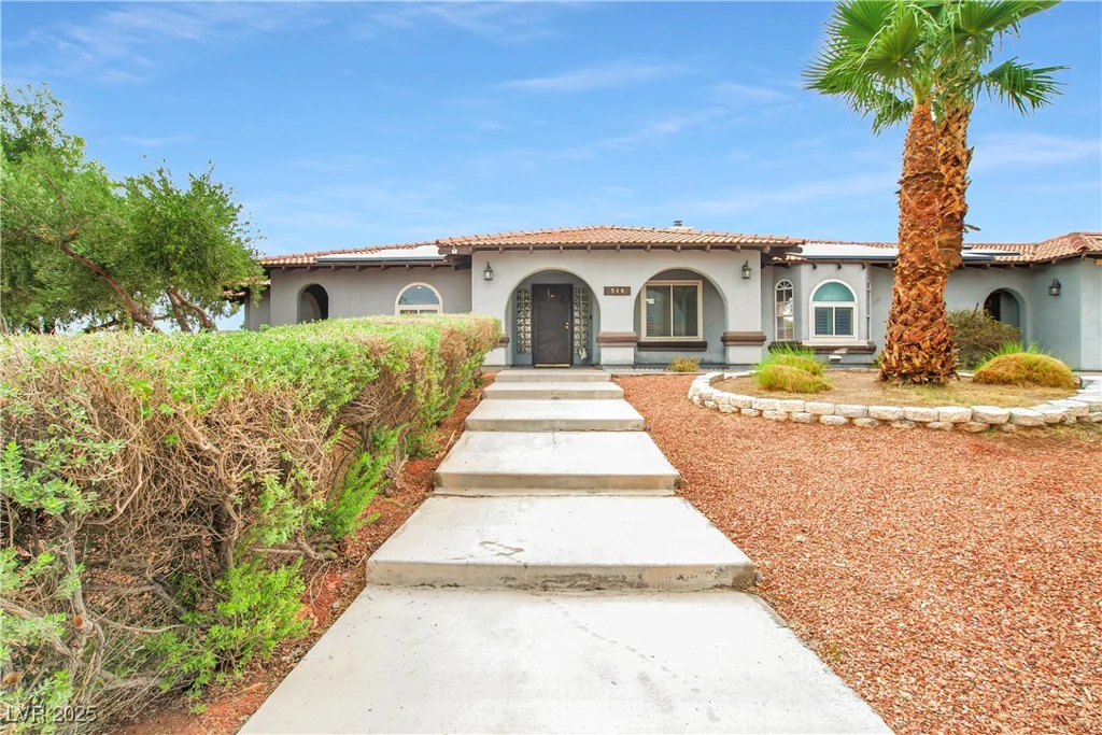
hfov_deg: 96.7
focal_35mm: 16
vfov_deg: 73.8
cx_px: 551
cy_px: 368
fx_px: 490
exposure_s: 1/60
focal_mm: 16
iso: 500
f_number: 10
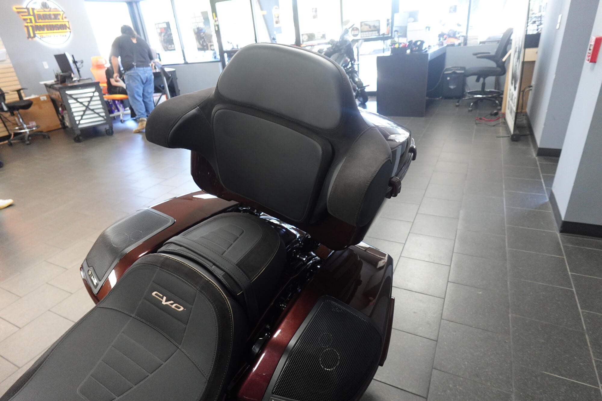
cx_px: 301
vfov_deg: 61.9
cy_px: 200
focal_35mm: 20
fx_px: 334
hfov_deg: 84.0
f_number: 2
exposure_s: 1/80
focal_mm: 7.6
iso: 800
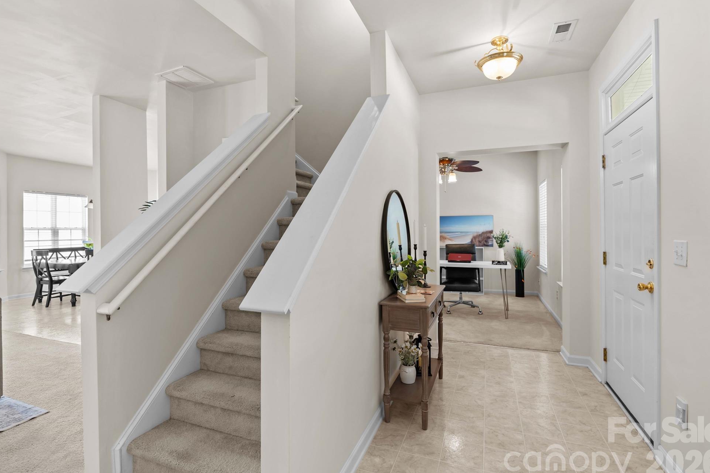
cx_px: 348
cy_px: 238
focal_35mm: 17
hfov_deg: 93.3
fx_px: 335
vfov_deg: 70.4
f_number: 8
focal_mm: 16
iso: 100
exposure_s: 1/2
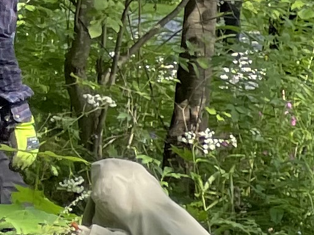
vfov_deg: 7.3
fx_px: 1850
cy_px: 214
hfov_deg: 7.4
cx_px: 1188
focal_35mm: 204
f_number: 1.6
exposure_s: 1/241
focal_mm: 4.2
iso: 32
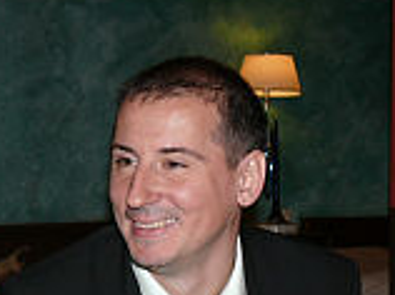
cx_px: -72
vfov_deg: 14.2
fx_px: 1139
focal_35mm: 100
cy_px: 385
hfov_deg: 18.7
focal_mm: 7.4
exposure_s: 1/30
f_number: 2.8
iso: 100
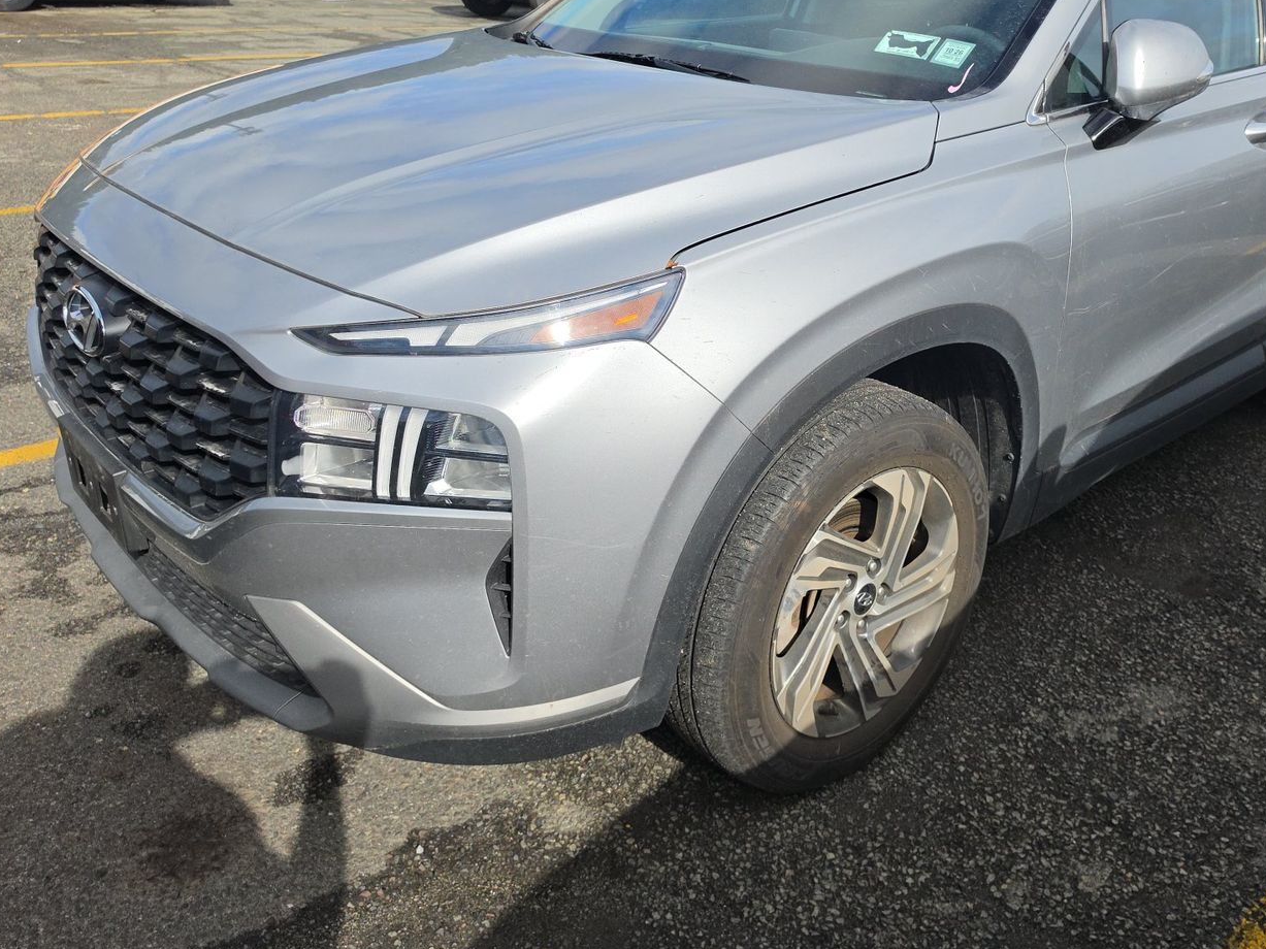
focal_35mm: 30
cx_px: 751
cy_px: 350
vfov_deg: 46.3
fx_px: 1097
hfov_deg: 59.5
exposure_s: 1/7940
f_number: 1.4
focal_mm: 6.5
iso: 42
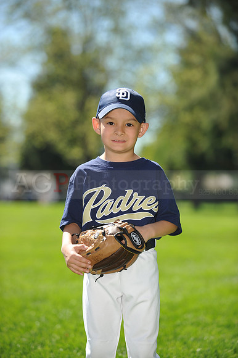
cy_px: 179
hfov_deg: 10.5
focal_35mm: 130
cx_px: 119
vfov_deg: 15.8
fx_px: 1291
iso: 200
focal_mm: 130
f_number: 4
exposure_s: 1/1000
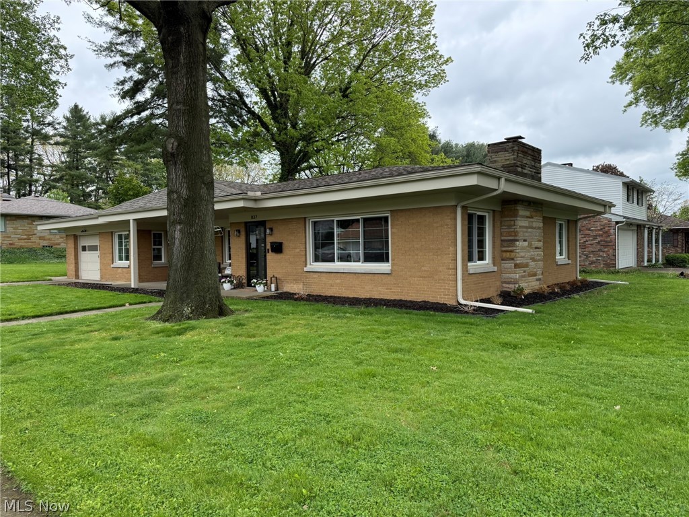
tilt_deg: -1.1
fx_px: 478
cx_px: 344
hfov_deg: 71.6
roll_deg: +0.6
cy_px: 258
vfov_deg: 56.8
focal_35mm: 24
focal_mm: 6.76
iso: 100
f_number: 1.78
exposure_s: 1/1855
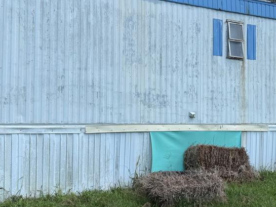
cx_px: 180
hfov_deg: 42.5
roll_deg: -0.6
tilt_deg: +2.2
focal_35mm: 44
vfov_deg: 32.9
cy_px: 111
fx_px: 351
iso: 80
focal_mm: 6.76
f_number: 1.78
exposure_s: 1/2703
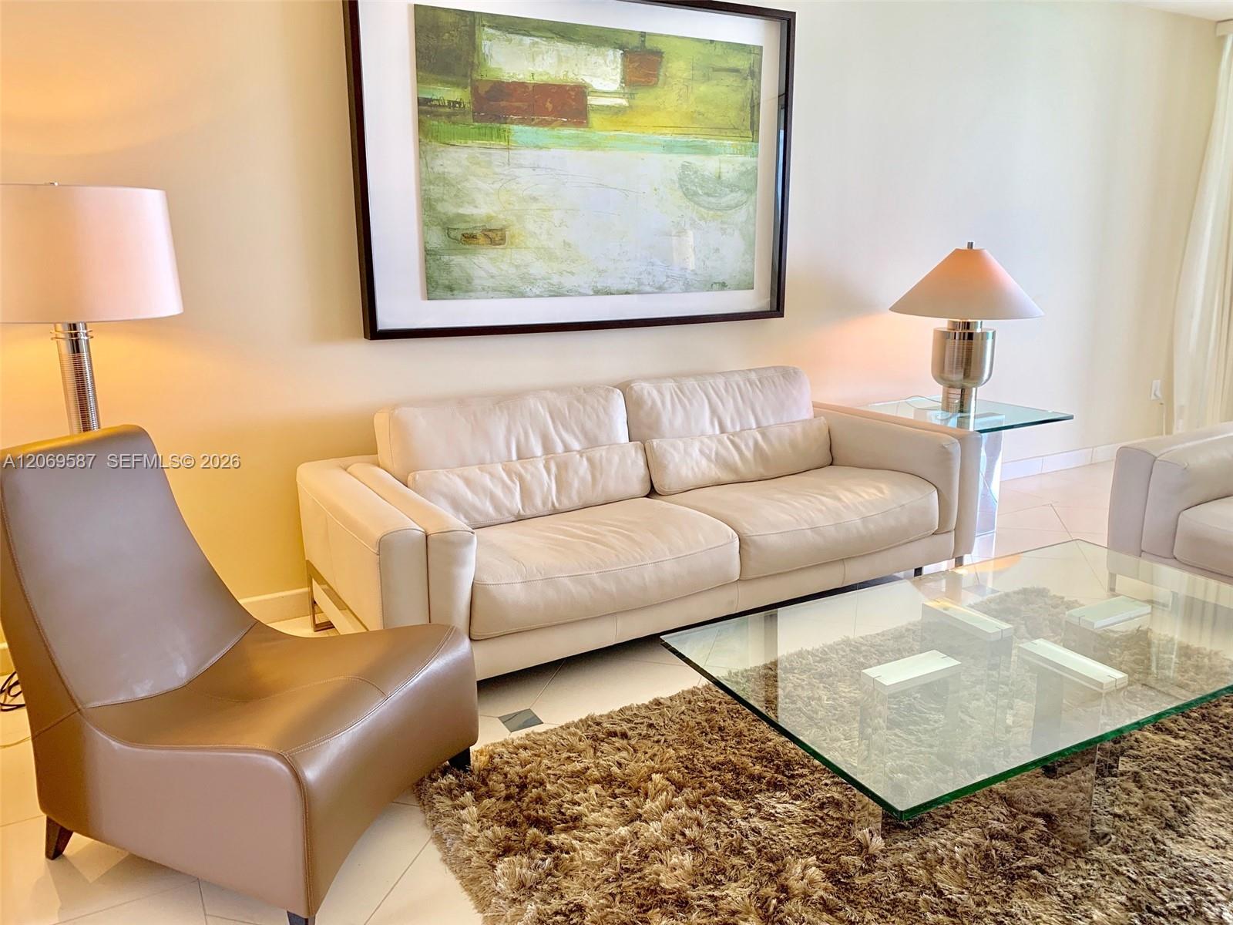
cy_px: 462
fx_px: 926
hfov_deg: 67.3
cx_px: 616
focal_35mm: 26
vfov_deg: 53.1
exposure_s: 1/120
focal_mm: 4.25
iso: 64
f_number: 1.8
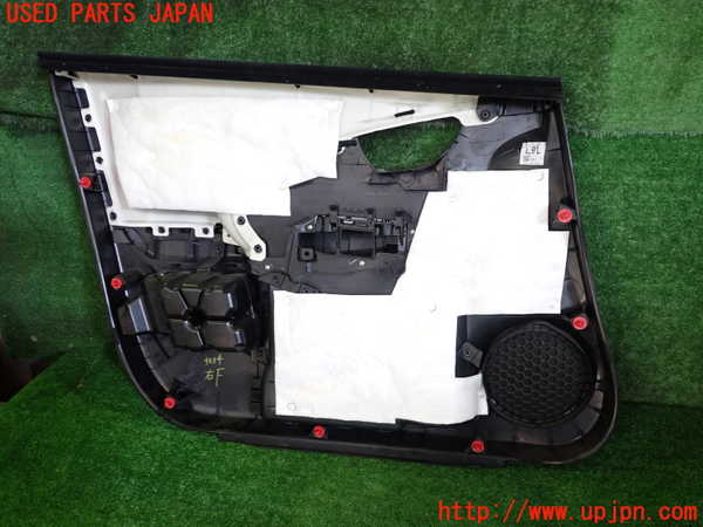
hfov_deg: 60.0
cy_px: 264
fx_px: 609
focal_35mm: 30
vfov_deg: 46.8
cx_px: 352
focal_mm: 5.4
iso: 200
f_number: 2.3
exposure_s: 1/30
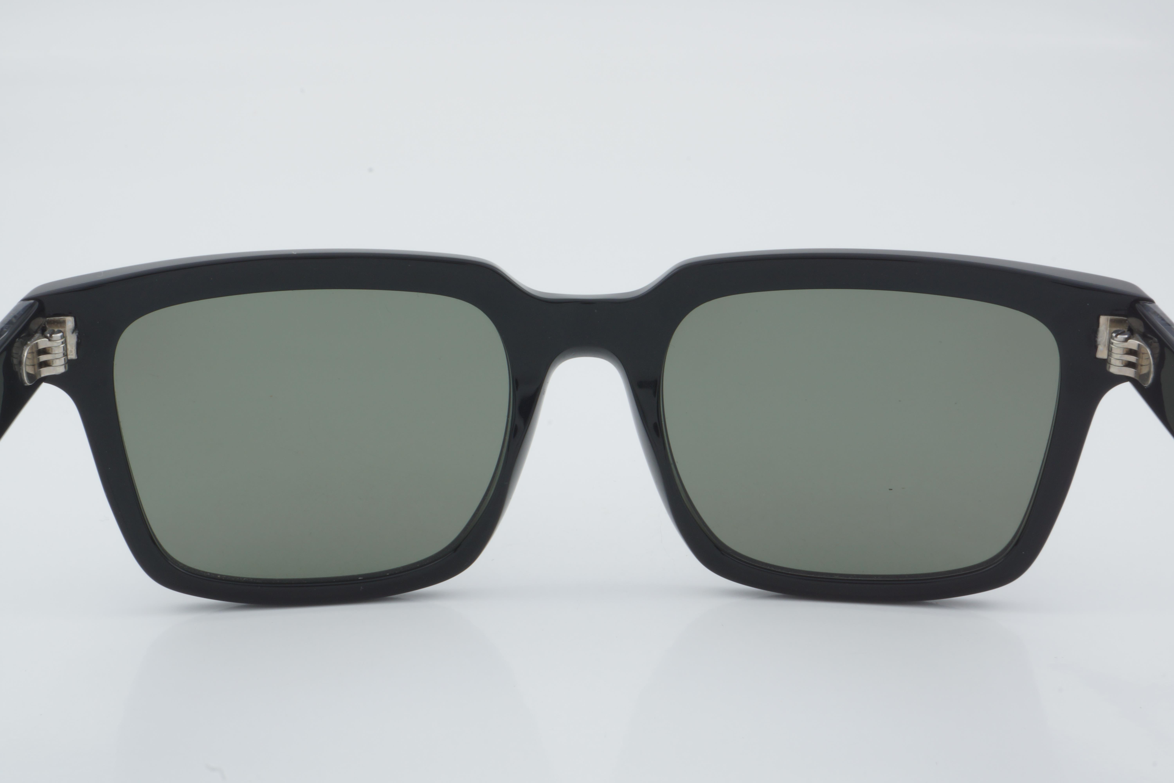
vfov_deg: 20.2
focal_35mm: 68
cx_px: 587
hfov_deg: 29.9
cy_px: 392
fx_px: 2201
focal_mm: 45
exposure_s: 1/3
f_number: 32
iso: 100
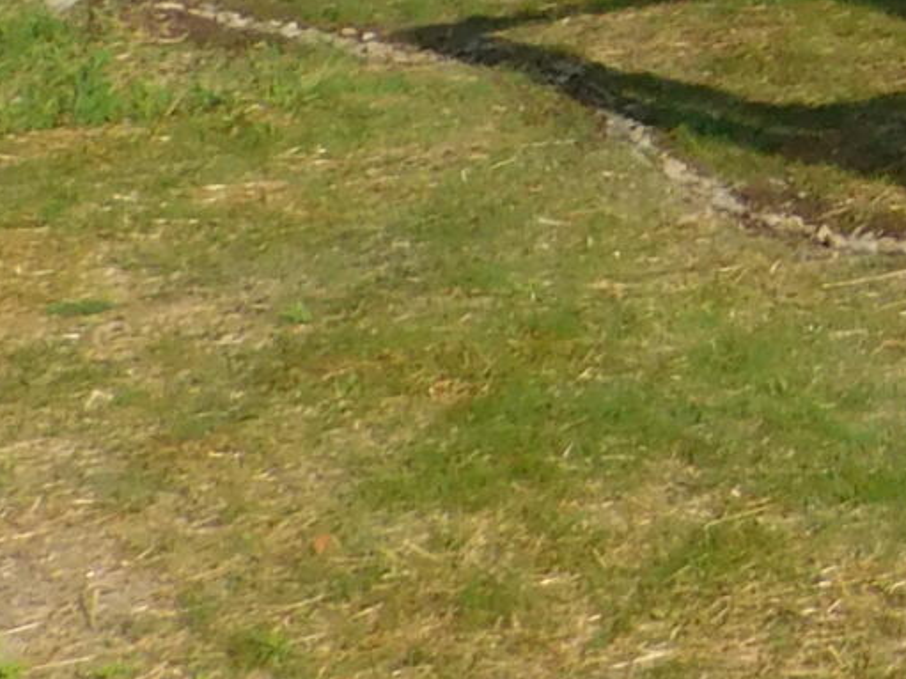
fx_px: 3533
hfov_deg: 11.4
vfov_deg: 9.8
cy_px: -913
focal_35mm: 135
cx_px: 2337
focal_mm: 4
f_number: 3
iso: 125
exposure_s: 1/1500
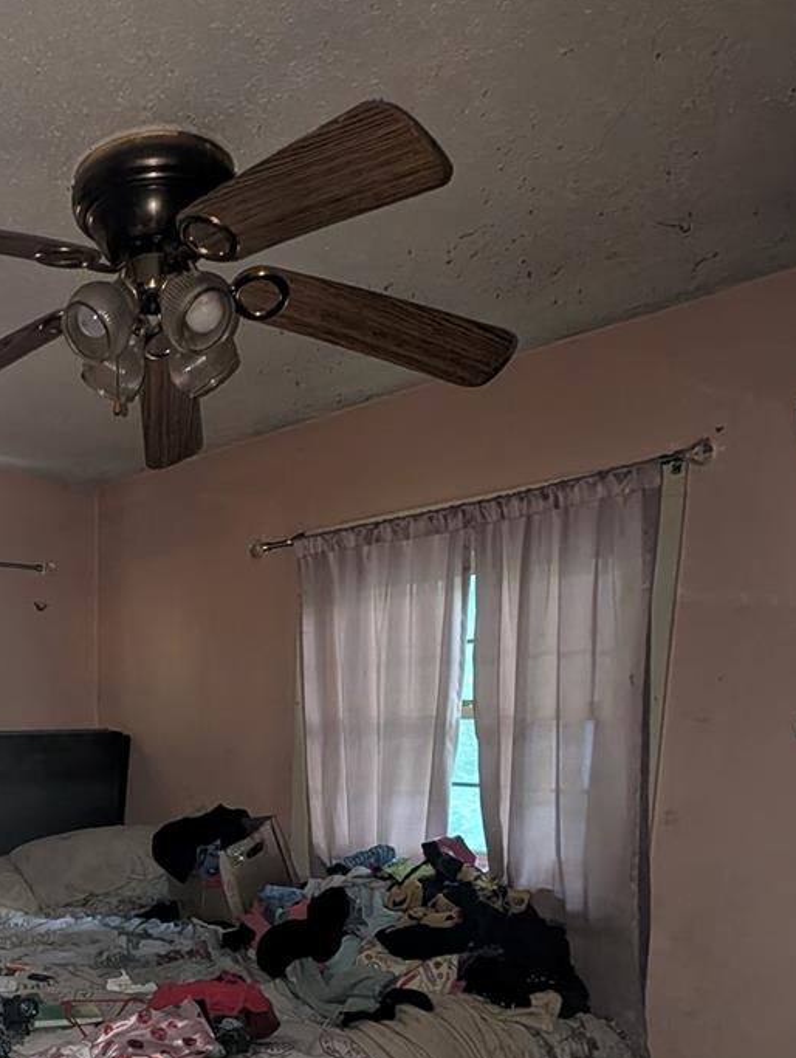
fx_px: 826
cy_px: 857
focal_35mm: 27
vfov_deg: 59.7
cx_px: 75
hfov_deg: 46.3
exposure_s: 1/30.3
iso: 371
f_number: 1.95
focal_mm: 2.23
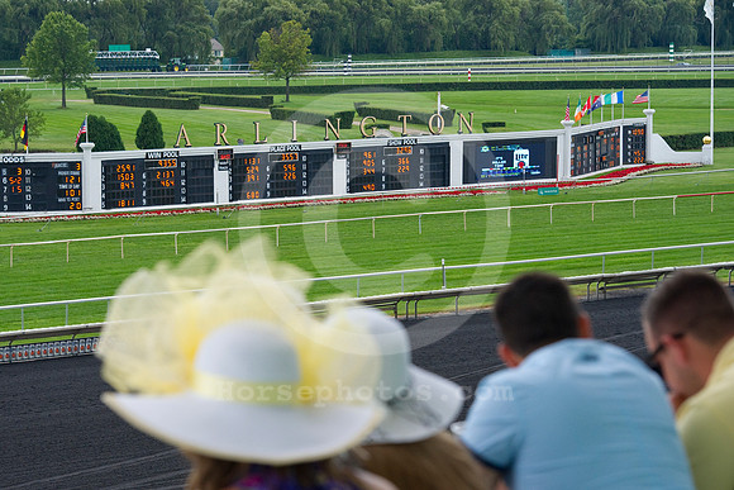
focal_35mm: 112
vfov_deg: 12.2
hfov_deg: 18.3
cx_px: 367
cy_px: 245
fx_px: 2284
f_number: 6.3
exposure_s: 1/1250
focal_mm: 112
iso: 1250
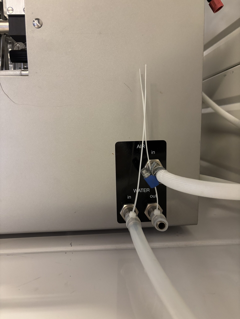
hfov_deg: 53.1
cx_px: 120
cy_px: 160
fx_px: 240
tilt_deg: -6.8
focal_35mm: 26
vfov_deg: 67.3
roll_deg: +0.6
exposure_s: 1/33
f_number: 1.6
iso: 500
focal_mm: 5.96
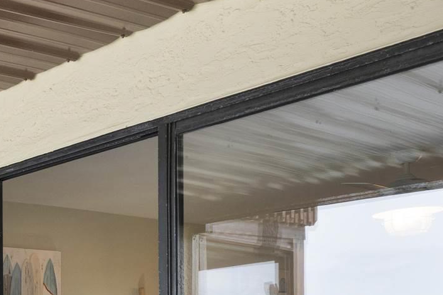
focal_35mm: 61
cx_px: -218
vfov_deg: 20.8
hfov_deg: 25.2
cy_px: 353
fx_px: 751
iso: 400
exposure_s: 1/10
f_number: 11
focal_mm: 14
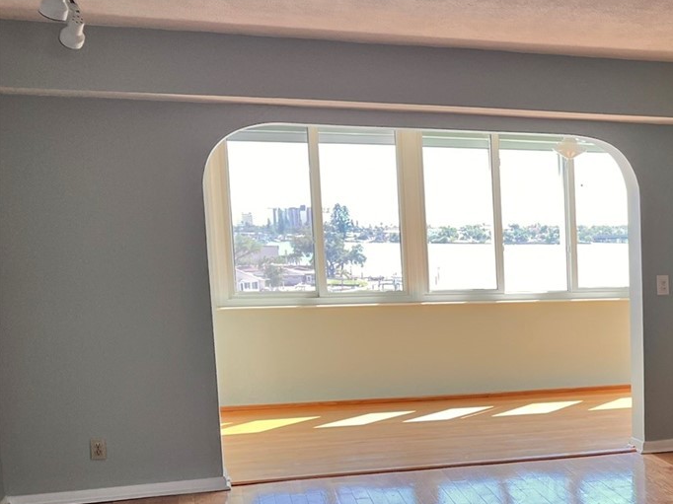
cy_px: 394
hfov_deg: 28.1
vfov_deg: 23.7
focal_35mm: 61
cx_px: 785
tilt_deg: -8.4
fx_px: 1186
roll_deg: -0.1
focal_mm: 5.7
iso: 40
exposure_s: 1/135
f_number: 1.5
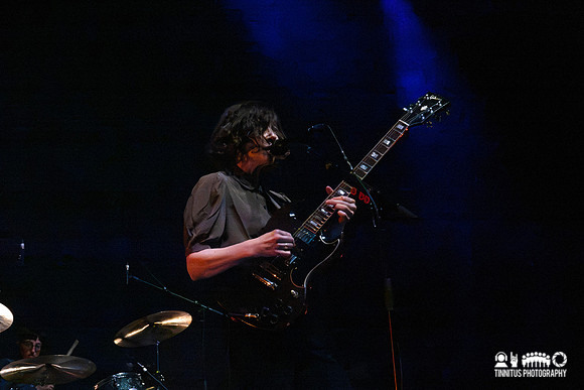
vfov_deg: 17.3
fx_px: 1282
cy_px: 195
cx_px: 292
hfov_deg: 25.7
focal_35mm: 79
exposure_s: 1/200
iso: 6400
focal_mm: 29.1
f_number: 4
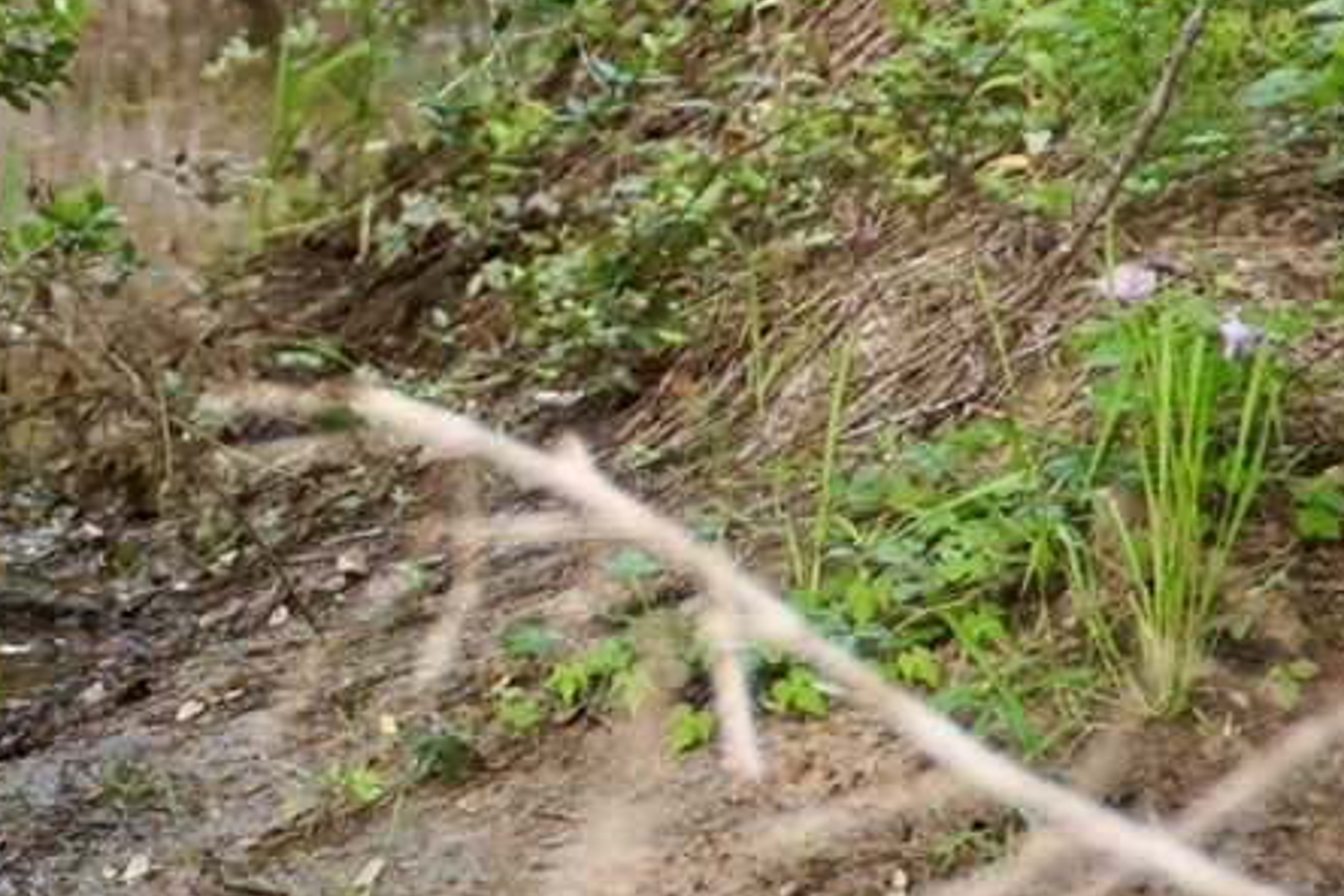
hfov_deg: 3.7
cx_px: -239
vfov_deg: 2.5
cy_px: 330
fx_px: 20532
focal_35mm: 550
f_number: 6.3
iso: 1600
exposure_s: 1/500
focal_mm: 150
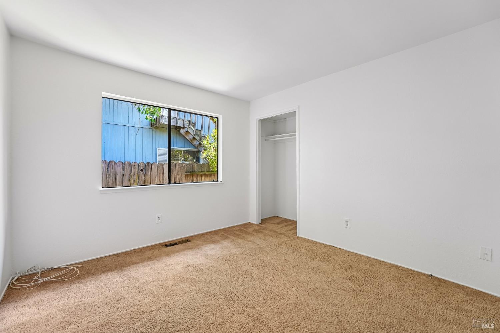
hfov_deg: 104.3
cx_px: 250
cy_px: 166
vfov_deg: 81.2
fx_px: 194
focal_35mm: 14
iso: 500
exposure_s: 1/13
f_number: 8
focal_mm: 14
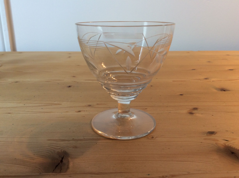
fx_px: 221
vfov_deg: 44.1
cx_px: 120
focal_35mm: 32
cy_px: 89
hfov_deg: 56.9
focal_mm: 3.3
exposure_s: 1/33
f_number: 2.4
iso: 40
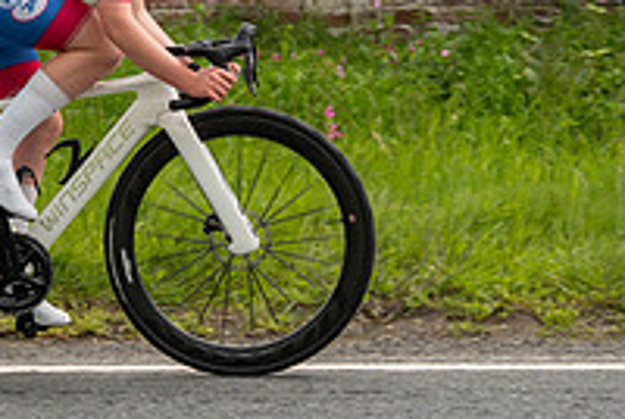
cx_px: 137
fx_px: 4051
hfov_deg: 8.8
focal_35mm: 233
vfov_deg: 5.9
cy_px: -91
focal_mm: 70
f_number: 4.5
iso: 500
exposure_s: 1/1000
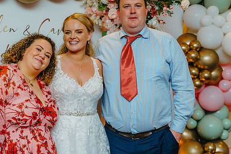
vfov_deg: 19.5
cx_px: 83
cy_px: 76
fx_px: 449
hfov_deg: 28.7
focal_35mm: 70
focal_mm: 50
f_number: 2.8
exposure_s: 1/200
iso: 2000
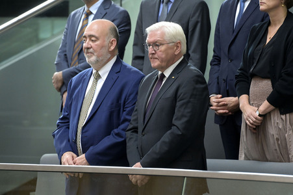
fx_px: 3253
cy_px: 98
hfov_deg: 5.2
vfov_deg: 3.4
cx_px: 146
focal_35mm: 400
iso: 8000
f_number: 5.6
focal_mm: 400
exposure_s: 1/200
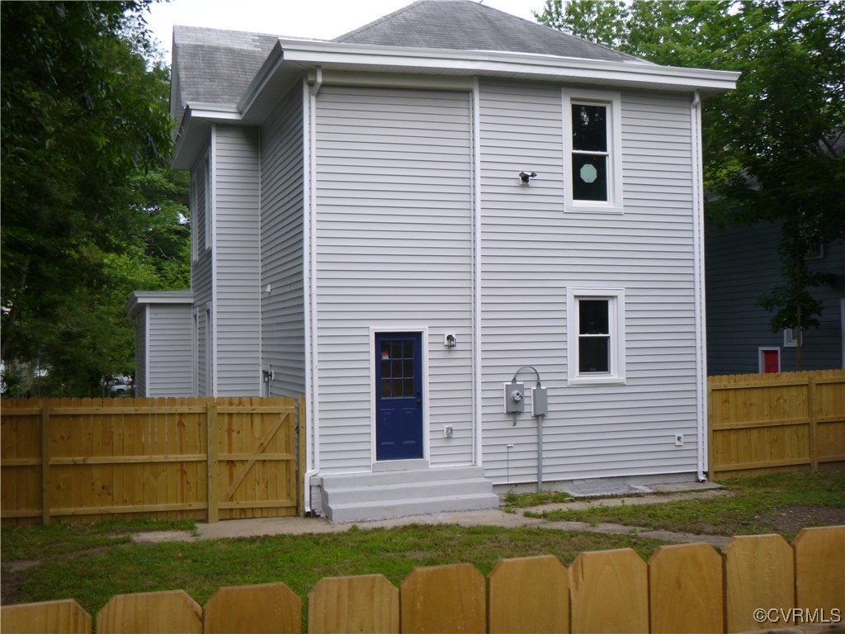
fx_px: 1001
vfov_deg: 35.1
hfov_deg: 45.8
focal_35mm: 41
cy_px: 317
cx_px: 422
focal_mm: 7.3
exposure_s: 1/100
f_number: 4.6
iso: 100
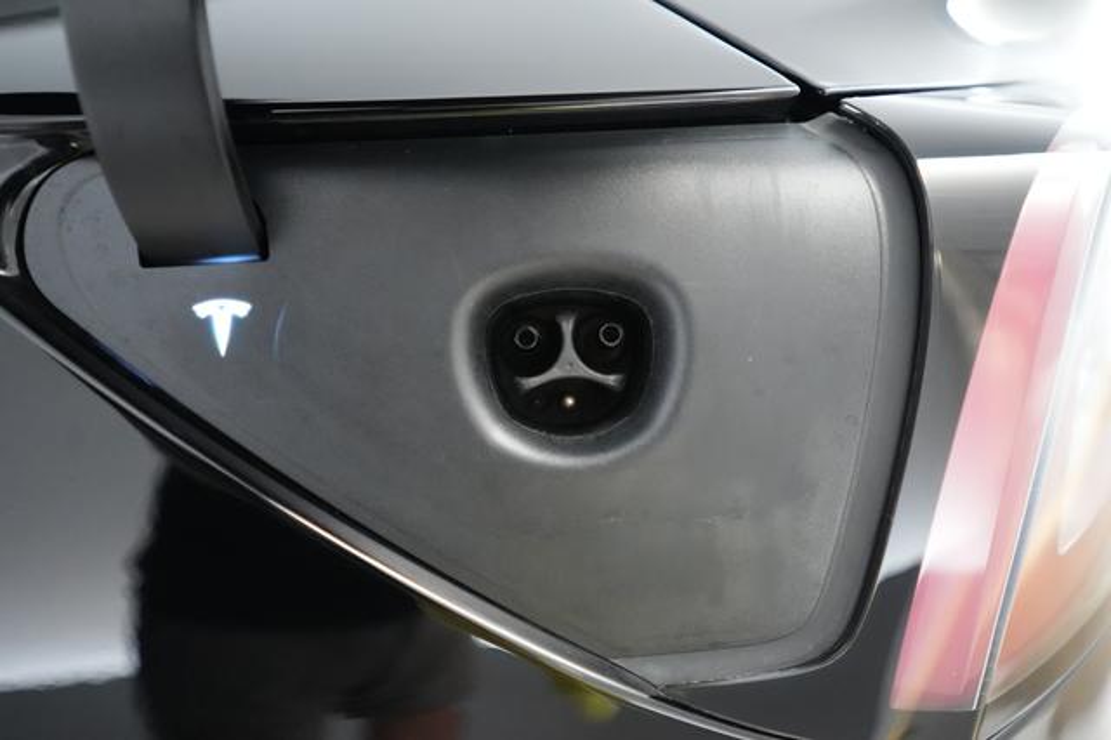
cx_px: 556
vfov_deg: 46.4
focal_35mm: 28
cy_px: 370
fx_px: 864
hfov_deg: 65.5
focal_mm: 28
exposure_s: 1/320
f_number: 2.8
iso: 12800
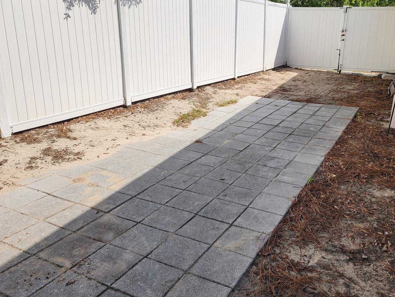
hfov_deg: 56.3
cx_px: 239
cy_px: 138
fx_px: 365
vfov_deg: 44.1
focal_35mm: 32
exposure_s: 1/1422
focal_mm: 6.4
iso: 12
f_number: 1.8
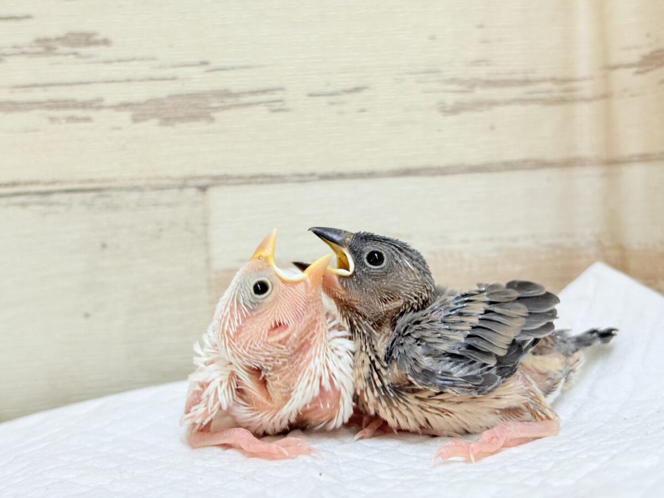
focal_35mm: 52
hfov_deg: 36.8
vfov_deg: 28.0
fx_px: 997
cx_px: 332
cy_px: 249
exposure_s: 1/50
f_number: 1.6
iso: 64
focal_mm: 5.96
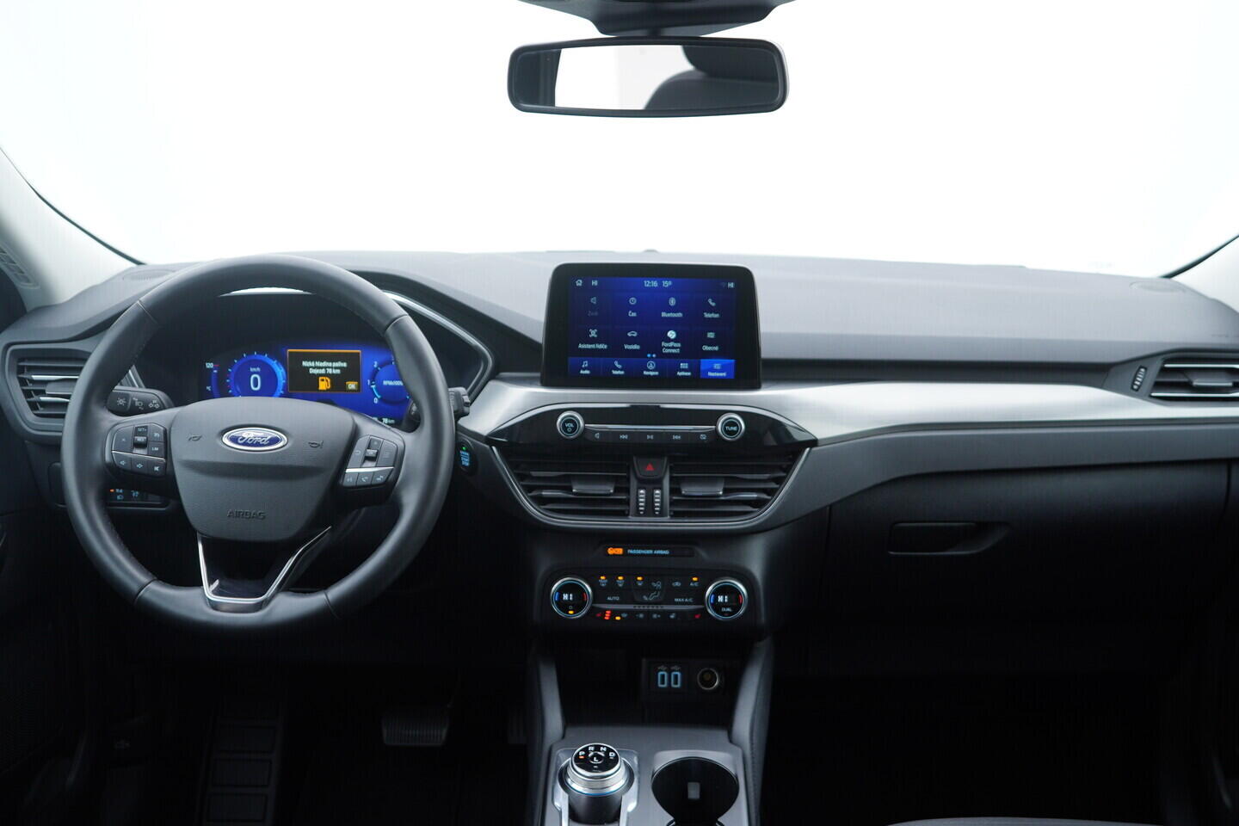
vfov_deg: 36.9
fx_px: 1239
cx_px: 620
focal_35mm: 36
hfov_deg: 53.1
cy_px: 413
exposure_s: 1/40
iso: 125
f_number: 2.8
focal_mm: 24
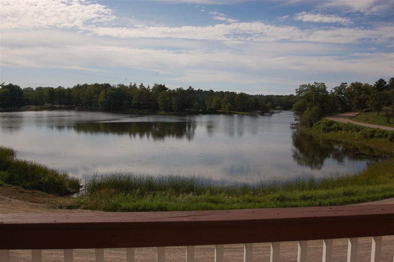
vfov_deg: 36.8
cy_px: 131
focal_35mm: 36
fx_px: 394
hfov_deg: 53.2
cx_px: 197
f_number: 10
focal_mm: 24
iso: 200
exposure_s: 1/400
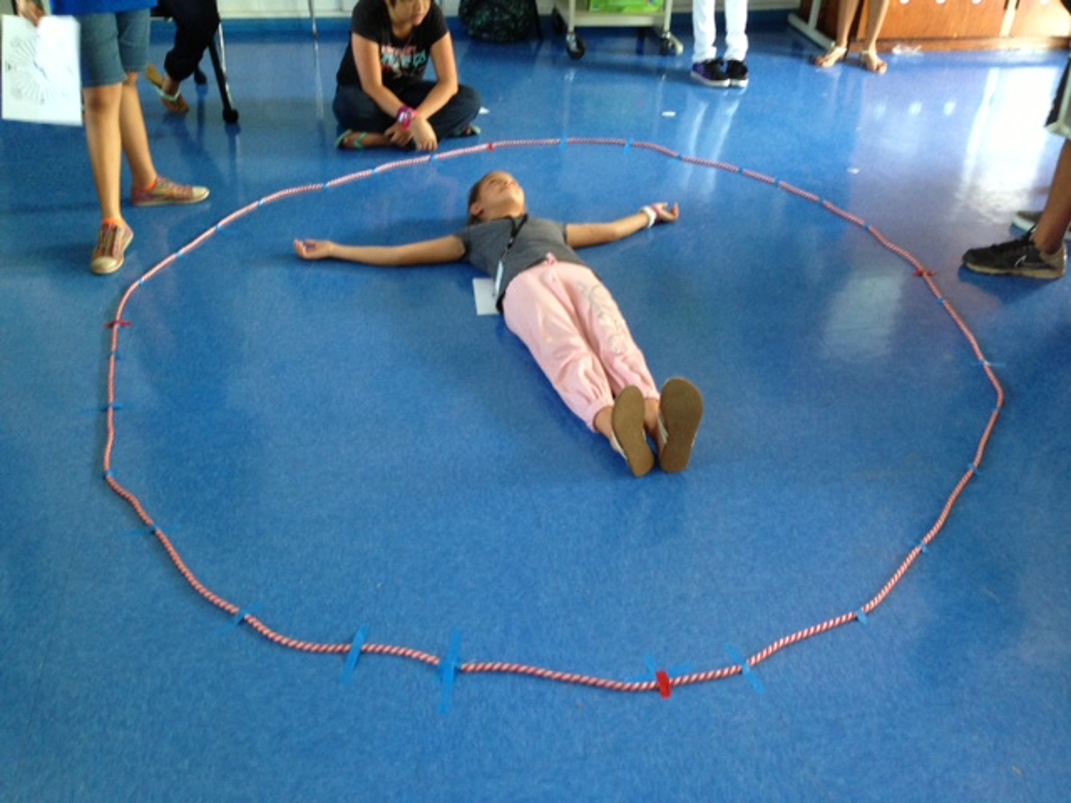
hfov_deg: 55.4
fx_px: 1021
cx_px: 536
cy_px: 402
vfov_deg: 42.9
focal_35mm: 33
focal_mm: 4.13
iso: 125
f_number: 2.4
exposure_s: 1/20
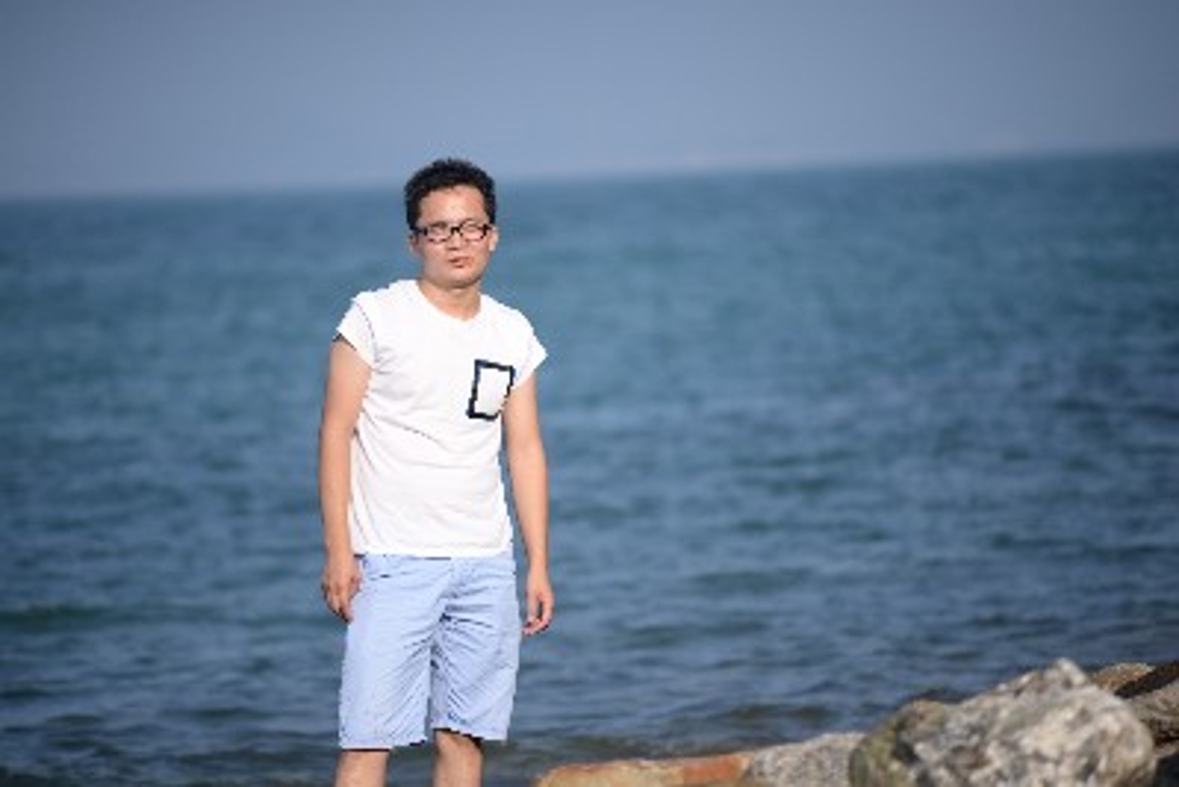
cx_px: 590
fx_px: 6880
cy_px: 394
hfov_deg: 9.8
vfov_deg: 6.5
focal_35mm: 210
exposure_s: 1/1600
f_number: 4
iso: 200
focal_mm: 210
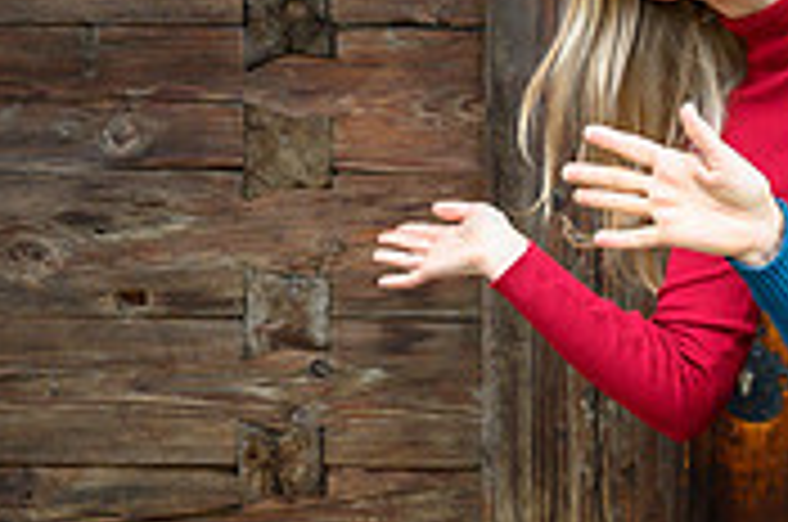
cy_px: 76
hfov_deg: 11.3
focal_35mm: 176
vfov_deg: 7.8
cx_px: 1117
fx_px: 3845
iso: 640
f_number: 5.6
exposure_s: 1/125
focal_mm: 53
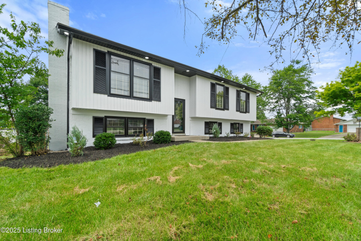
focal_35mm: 15
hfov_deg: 100.4
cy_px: 120
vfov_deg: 77.3
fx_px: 150
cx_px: 180
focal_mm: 10
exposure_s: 1/200
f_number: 10
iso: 400
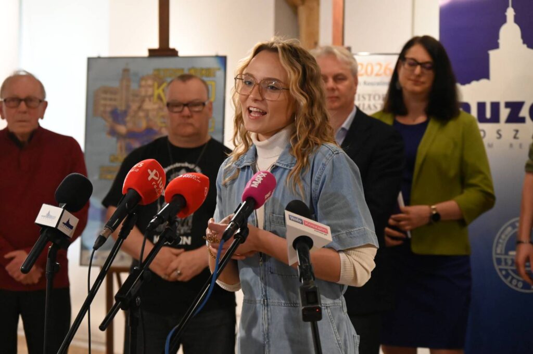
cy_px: 177
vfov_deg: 13.1
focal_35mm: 104
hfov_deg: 19.7
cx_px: 266
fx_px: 1539
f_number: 6.3
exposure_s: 1/400
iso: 12800
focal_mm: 104
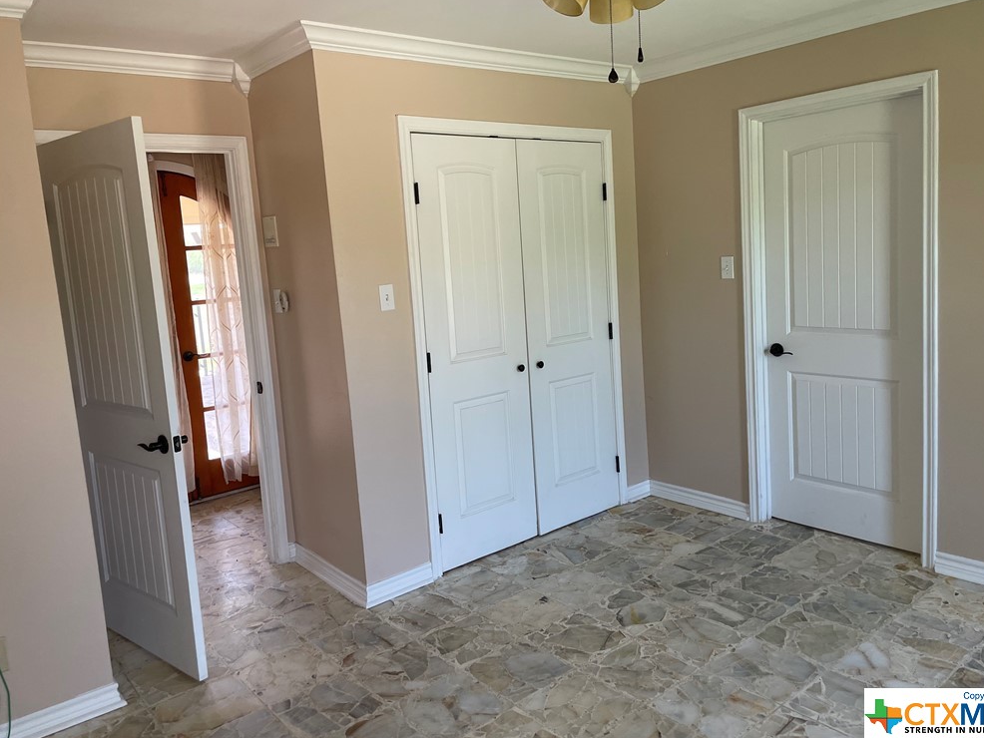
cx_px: 503
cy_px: 356
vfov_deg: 51.4
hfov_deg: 65.3
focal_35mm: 27
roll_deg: +4.4
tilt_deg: -4.7
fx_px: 768
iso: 100
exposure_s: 1/121
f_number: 1.6
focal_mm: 4.2
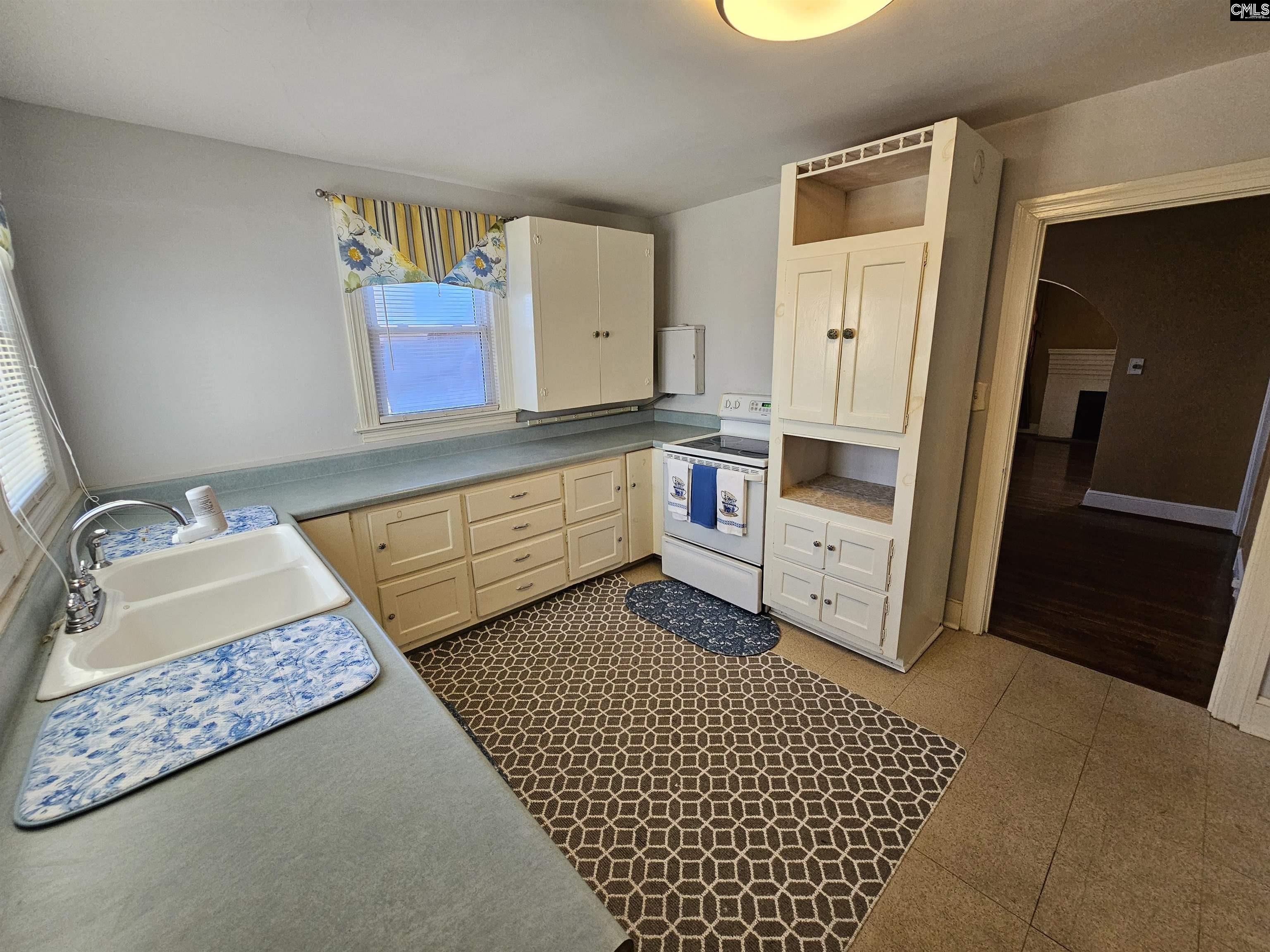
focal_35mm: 13
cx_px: 635
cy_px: 476
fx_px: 477
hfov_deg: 106.2
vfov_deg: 89.9
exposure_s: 1/77.4
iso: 320
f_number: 2.2
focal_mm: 2.2
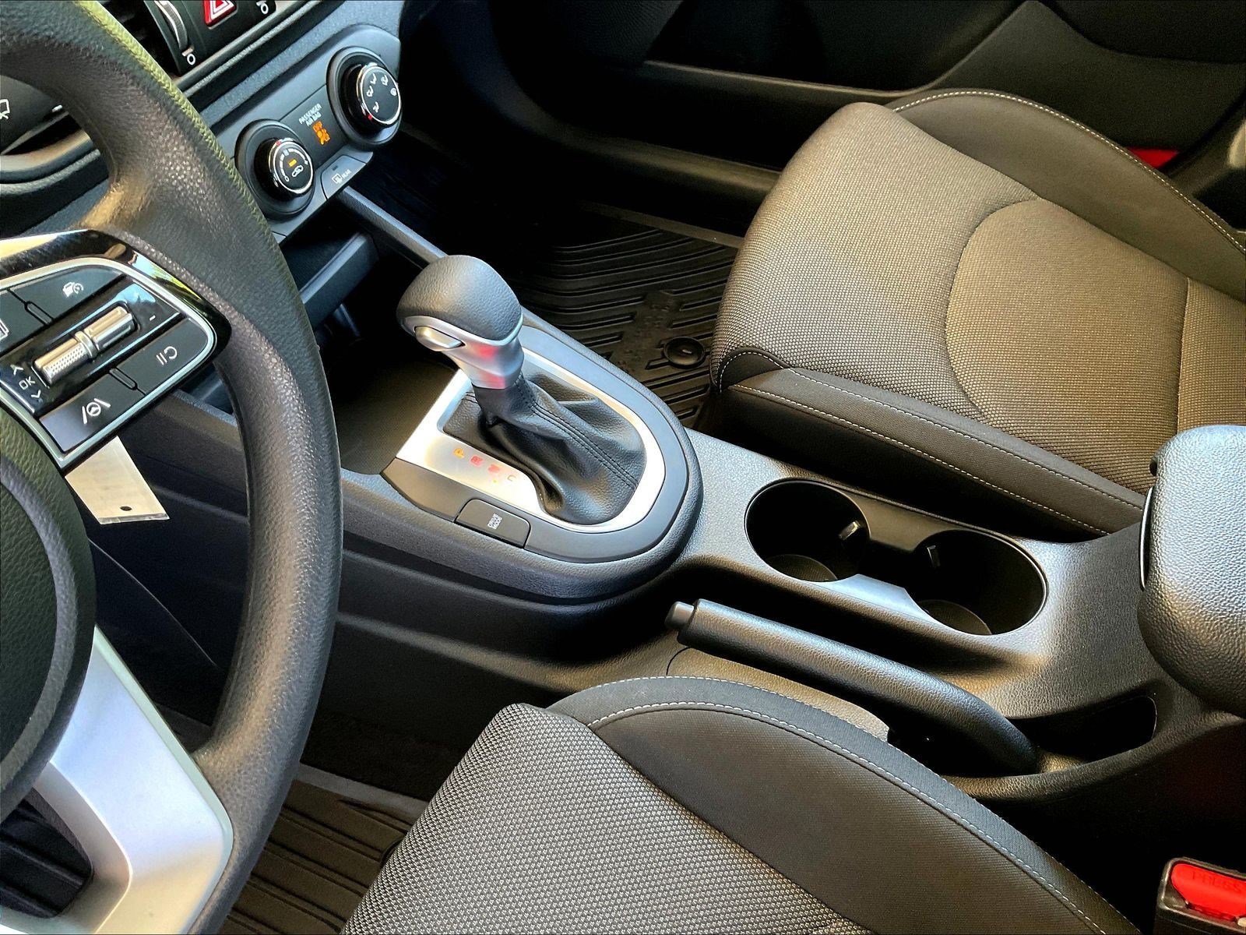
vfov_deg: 48.2
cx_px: 623
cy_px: 468
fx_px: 1044
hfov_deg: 61.7
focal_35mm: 29
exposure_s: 1/51
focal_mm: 3
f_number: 1.8
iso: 320
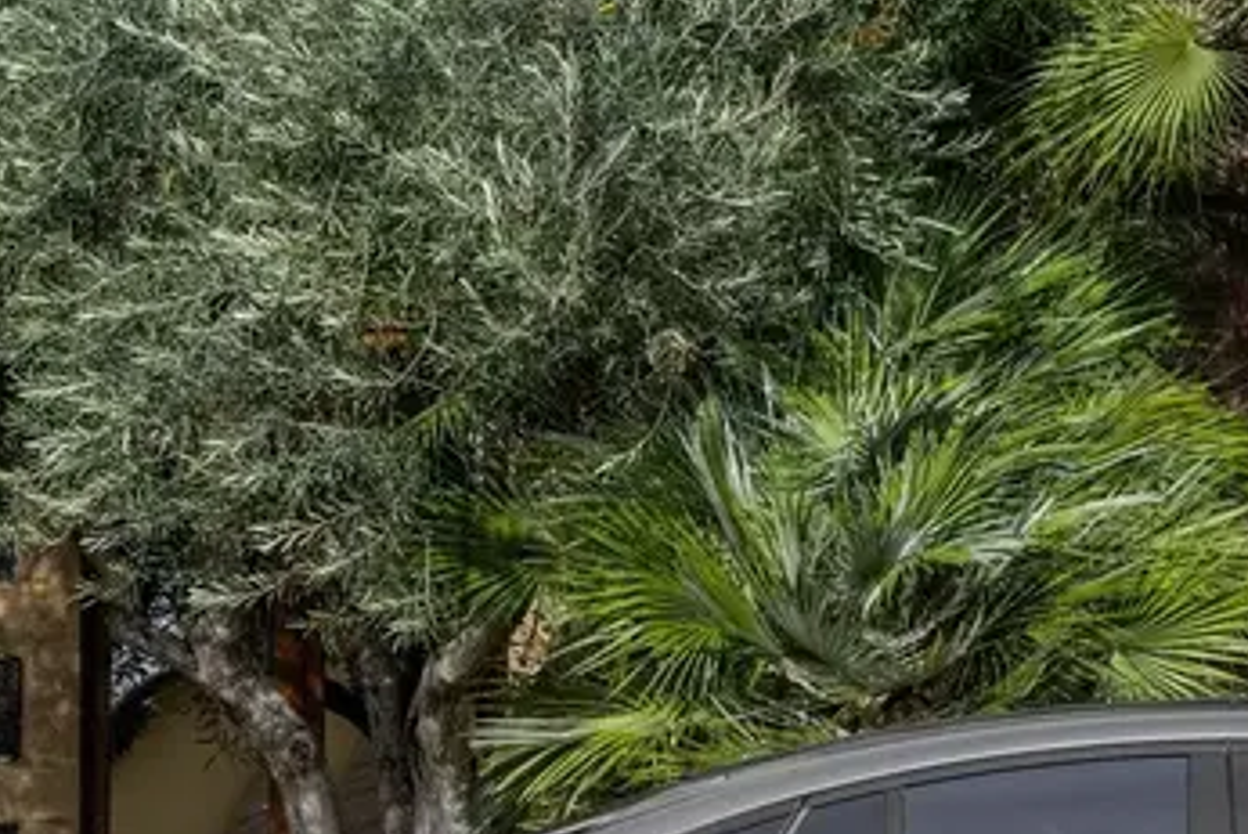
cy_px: 253
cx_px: 1922
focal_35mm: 451
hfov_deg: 4.5
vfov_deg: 3.1
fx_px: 15640
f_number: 5.6
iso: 100
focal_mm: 130
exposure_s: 1/640
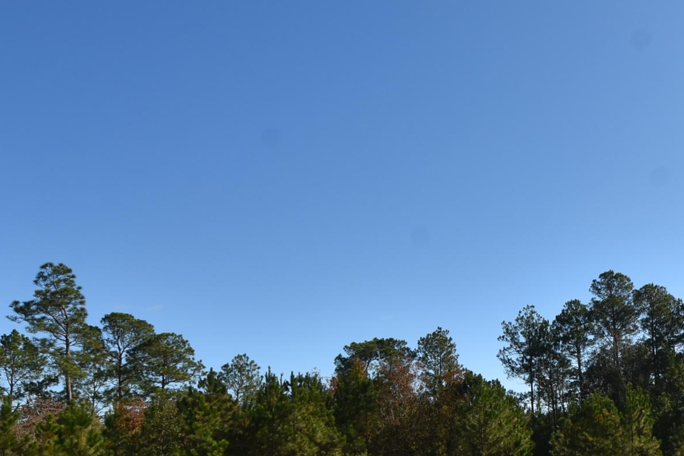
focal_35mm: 38
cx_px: 662
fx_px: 722
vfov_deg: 34.2
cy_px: 350
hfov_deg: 44.3
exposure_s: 1/250
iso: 100
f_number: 10
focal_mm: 10
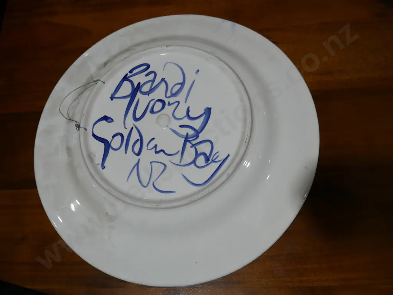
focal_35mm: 30
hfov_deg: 59.9
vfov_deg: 46.8
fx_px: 341
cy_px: 148
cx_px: 196
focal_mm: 15
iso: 200
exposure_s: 1/160
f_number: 4.5
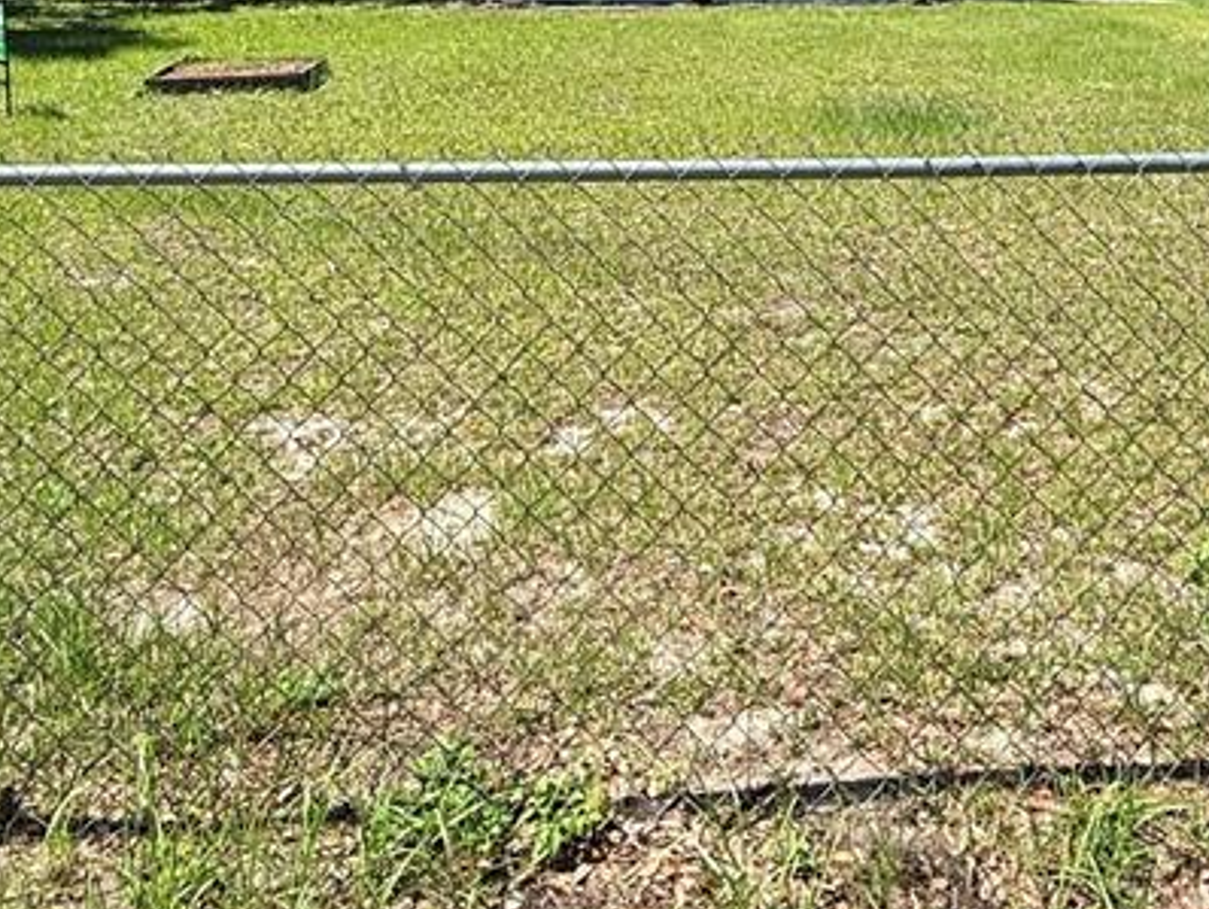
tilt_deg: -5.9
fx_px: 1258
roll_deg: -1.3
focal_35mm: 36
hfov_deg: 50.7
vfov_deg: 36.3
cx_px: 765
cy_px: 30
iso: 50
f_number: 2.2
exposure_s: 1/1339
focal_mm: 2.22
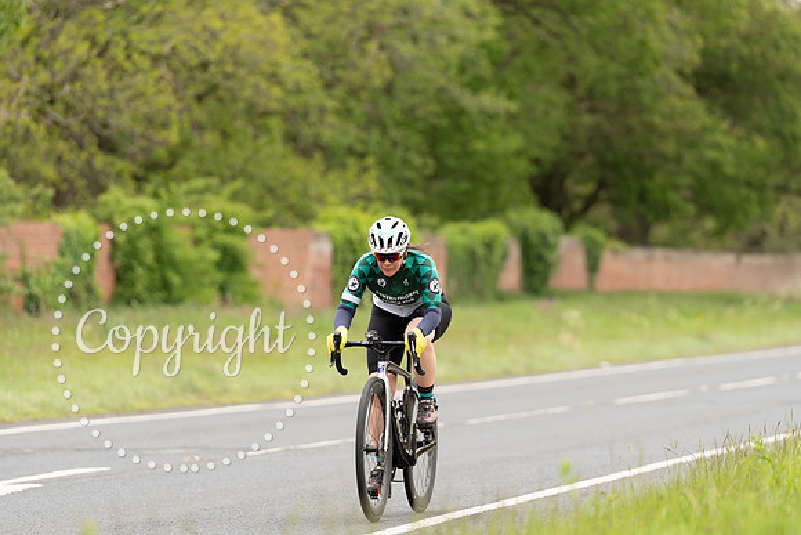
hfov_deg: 10.3
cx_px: 400
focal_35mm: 200
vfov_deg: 6.9
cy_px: 268
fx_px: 4451
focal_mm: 200
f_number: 3.5
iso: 400
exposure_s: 1/1000
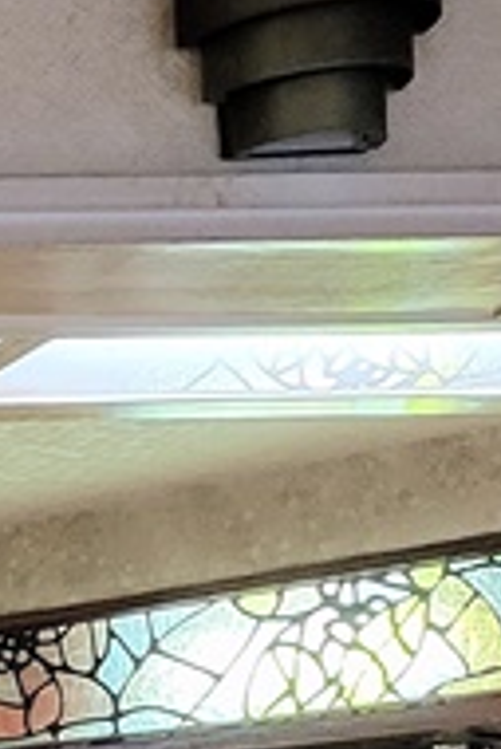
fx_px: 2959
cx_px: -1270
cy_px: 1116
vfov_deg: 13.6
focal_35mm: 142
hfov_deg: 7.7
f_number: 1.8
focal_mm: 5.4
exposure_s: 1/40
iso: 640
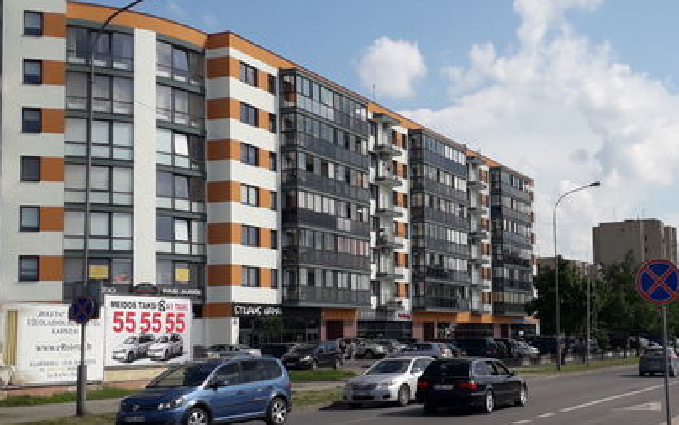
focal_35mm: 51
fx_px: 944
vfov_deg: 25.4
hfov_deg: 39.0
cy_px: 242
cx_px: 467
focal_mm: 3.6
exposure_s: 1/2278
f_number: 1.9
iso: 40
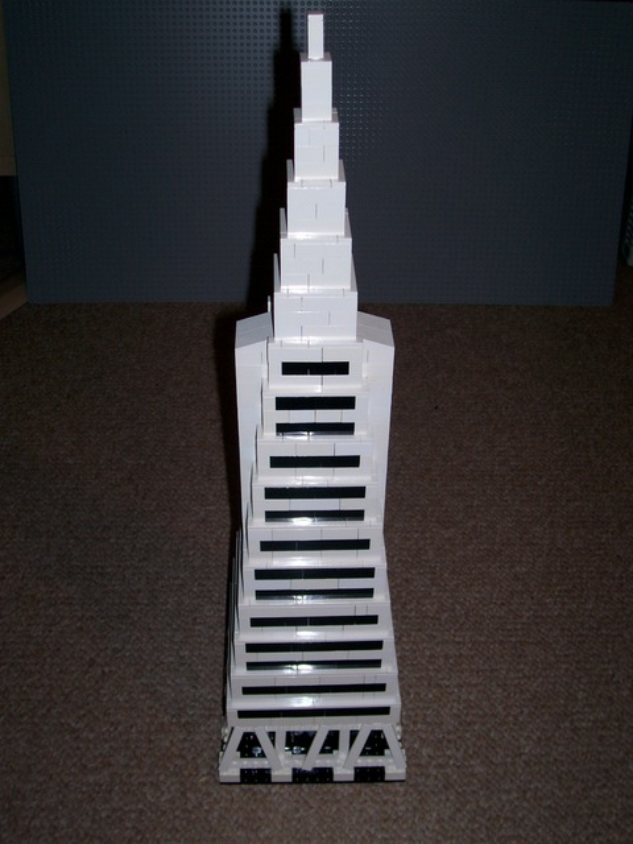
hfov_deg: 34.3
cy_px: 422
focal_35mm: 42
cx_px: 316
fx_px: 1024
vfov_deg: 44.8
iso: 80
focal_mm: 7
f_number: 2.9
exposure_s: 1/68.5
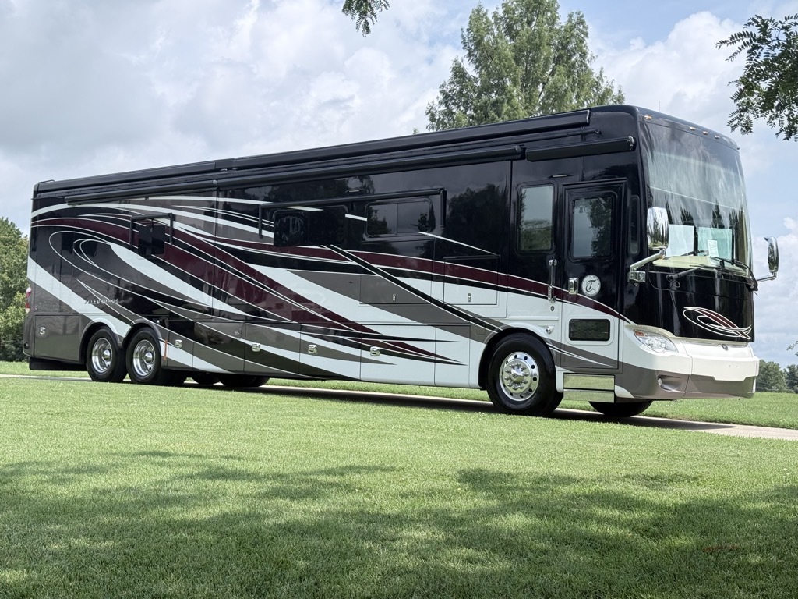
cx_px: 399
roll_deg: -0.9
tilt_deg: +4.1
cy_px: 300
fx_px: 1107
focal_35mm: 48
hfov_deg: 39.7
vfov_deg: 30.3
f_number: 1.78
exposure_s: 1/4587
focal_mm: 6.76
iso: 80
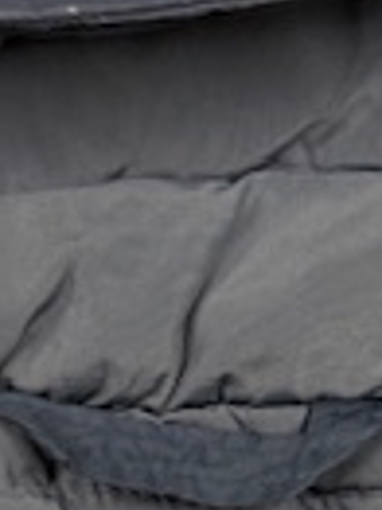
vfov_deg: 15.6
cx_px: 172
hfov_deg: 12.6
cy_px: 751
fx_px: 1724
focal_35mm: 117
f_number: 1.78
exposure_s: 1/100
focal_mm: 6.76
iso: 64
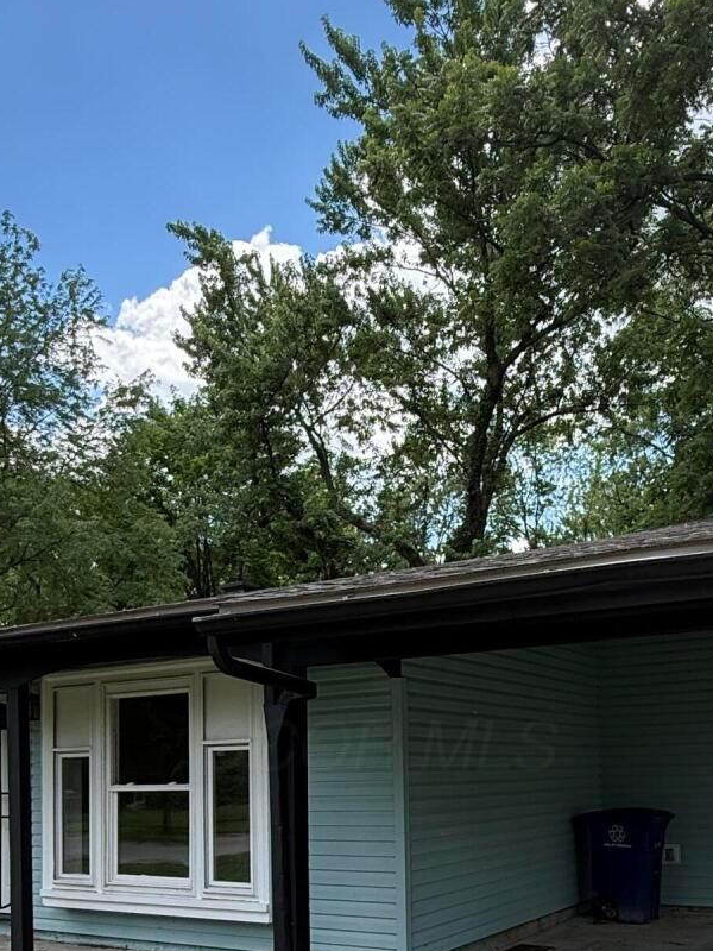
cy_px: 747
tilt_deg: +3.7
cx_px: 381
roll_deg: +0.9
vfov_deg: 49.8
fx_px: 961
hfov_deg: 40.7
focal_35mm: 35
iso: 64
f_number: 2.2
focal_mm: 2.22
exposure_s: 1/574
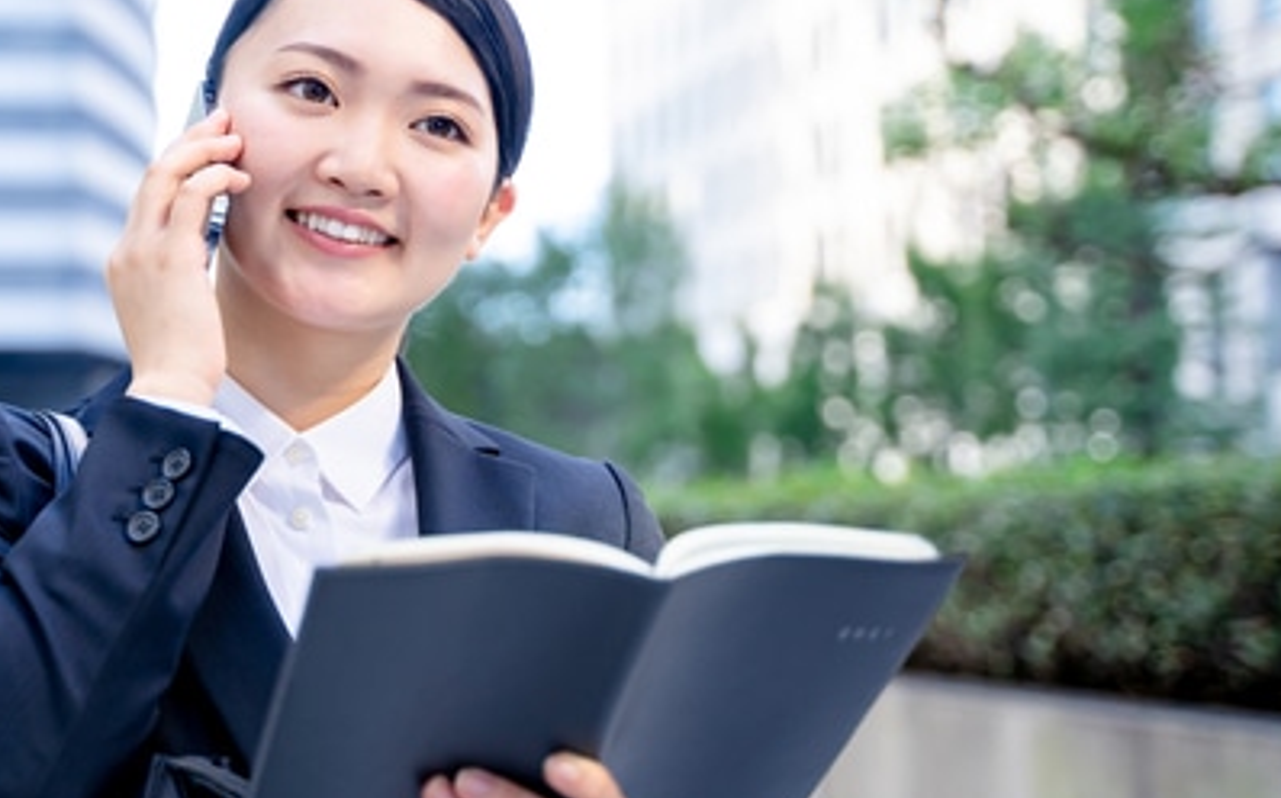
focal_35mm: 82
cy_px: 293
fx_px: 2860
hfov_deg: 24.9
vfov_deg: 15.9
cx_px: 293
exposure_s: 1/250
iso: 250
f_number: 2.8
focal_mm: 50
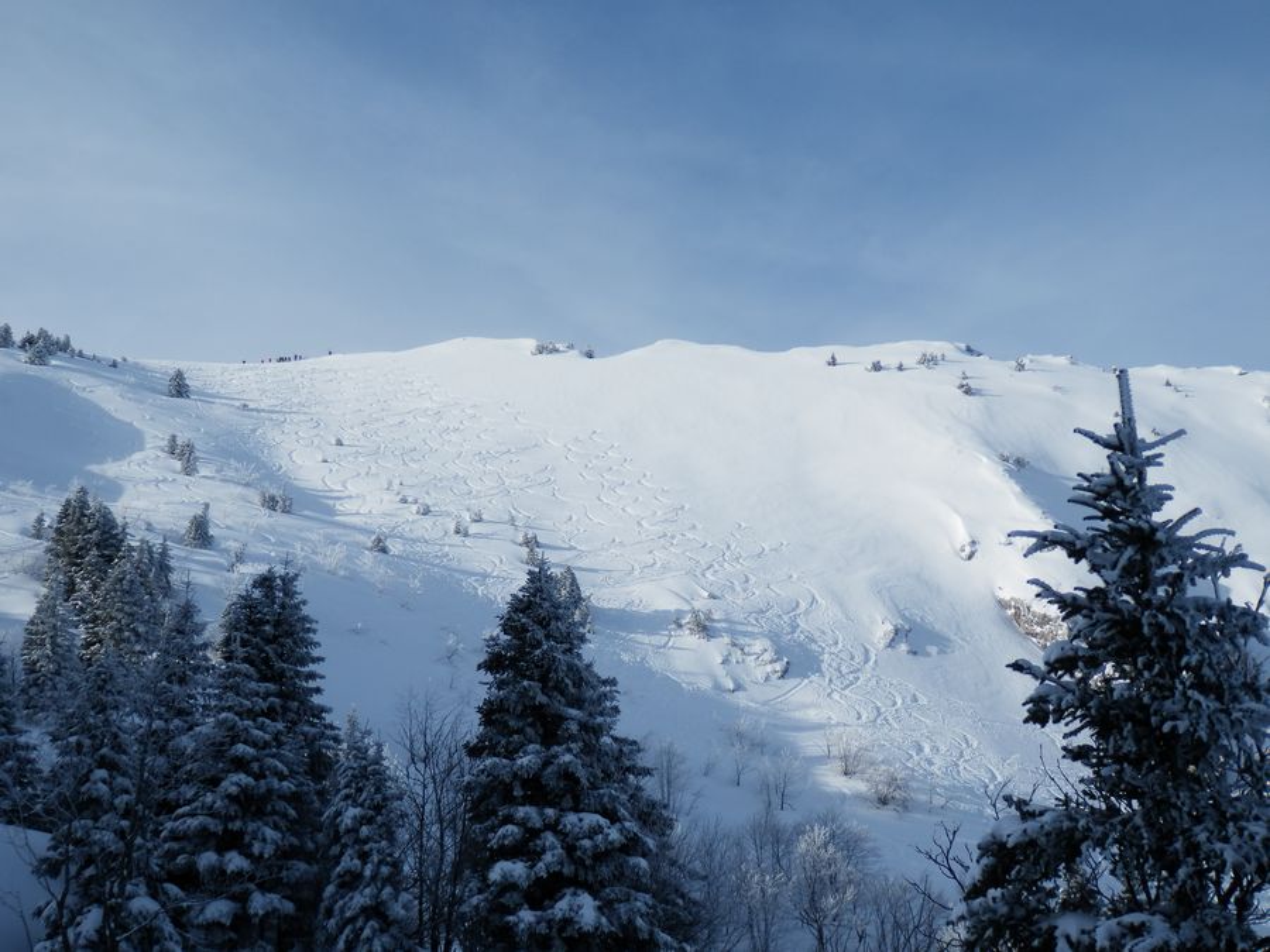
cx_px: 635
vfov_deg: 36.0
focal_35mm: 40
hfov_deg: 46.8
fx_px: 1468
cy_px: 476
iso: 80
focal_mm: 7.3
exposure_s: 1/160
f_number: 10.4
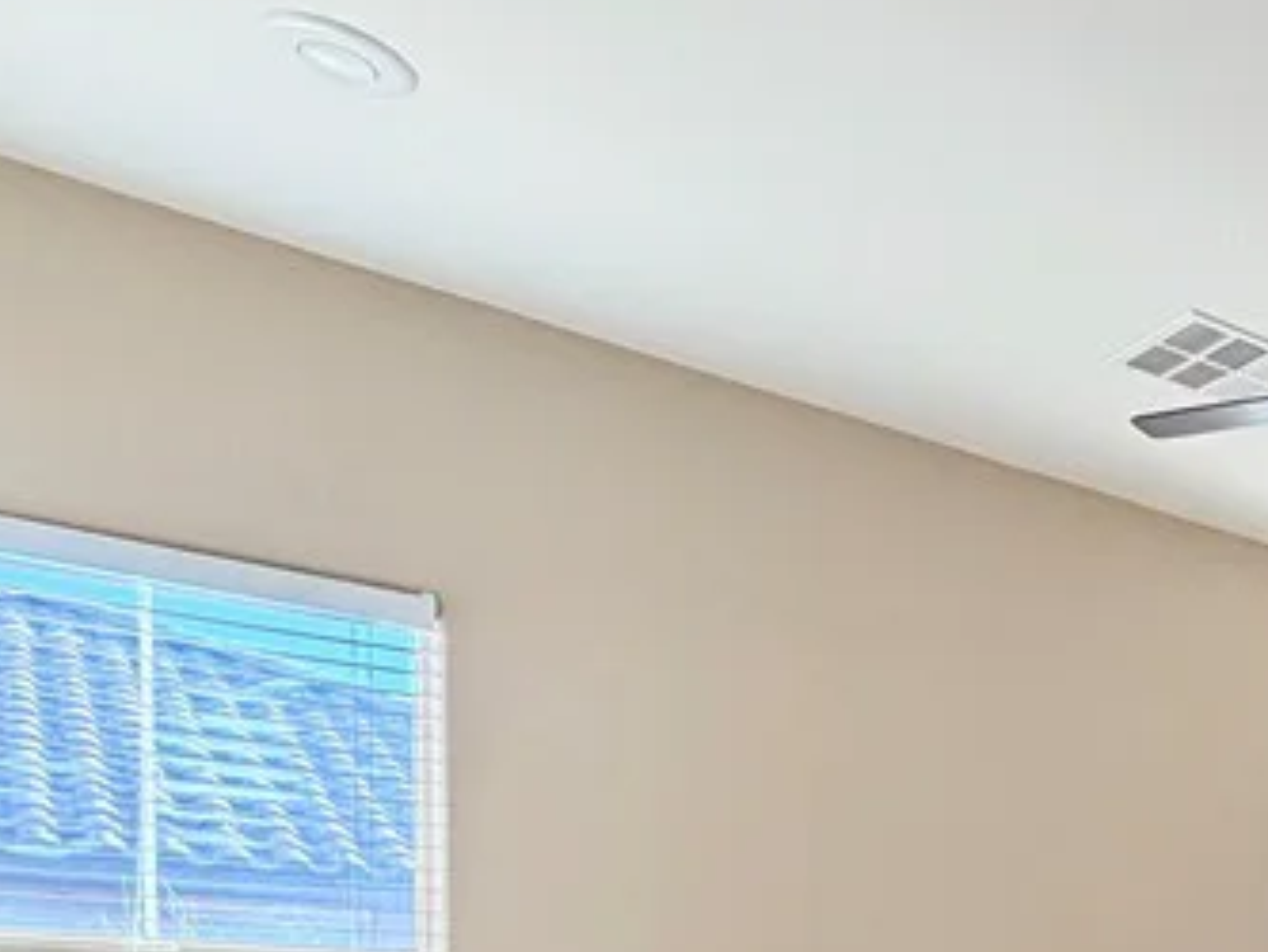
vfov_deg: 29.2
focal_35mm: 43
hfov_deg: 34.3
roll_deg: -0.3
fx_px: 1576
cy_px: 1127
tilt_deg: -1.8
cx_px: 1554
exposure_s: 1/121
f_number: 2.2
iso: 125
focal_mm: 2.22
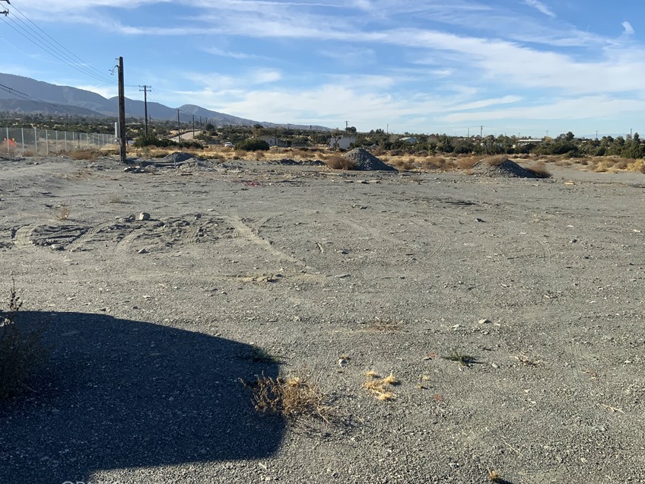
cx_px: 347
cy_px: 207
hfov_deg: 52.6
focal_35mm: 35
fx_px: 652
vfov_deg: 40.6
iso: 16
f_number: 1.8
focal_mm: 3
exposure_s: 1/2427
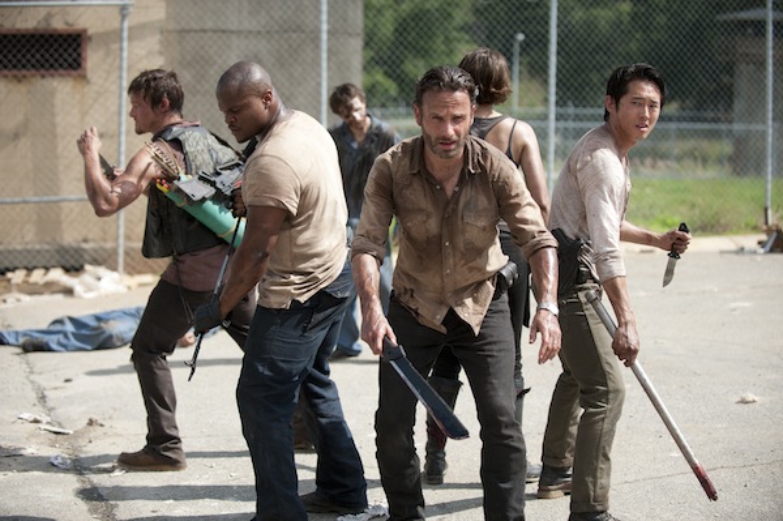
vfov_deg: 19.4
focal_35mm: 70
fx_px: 1521
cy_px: 260
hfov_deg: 28.9
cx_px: 392
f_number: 2.8
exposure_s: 1/3200
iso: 200
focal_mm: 70
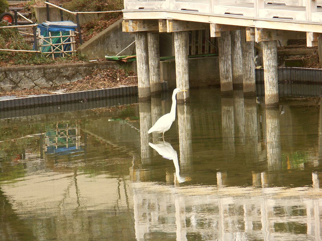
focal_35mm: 200
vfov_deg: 7.4
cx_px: 161
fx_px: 1860
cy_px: 120
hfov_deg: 9.9
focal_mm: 50.8
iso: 80
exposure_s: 1/160
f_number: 3.5
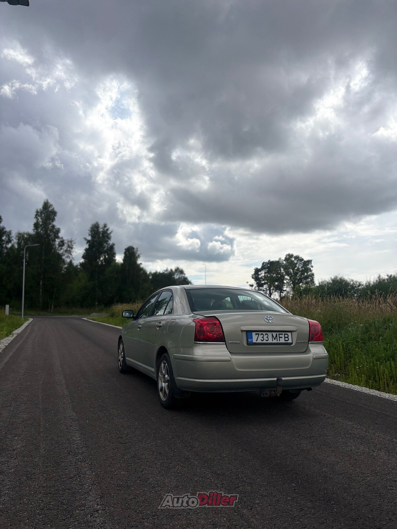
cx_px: 198
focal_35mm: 26
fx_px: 398
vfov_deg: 67.3
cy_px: 264
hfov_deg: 53.1
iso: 80
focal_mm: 5.96
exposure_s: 1/14493
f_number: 1.6
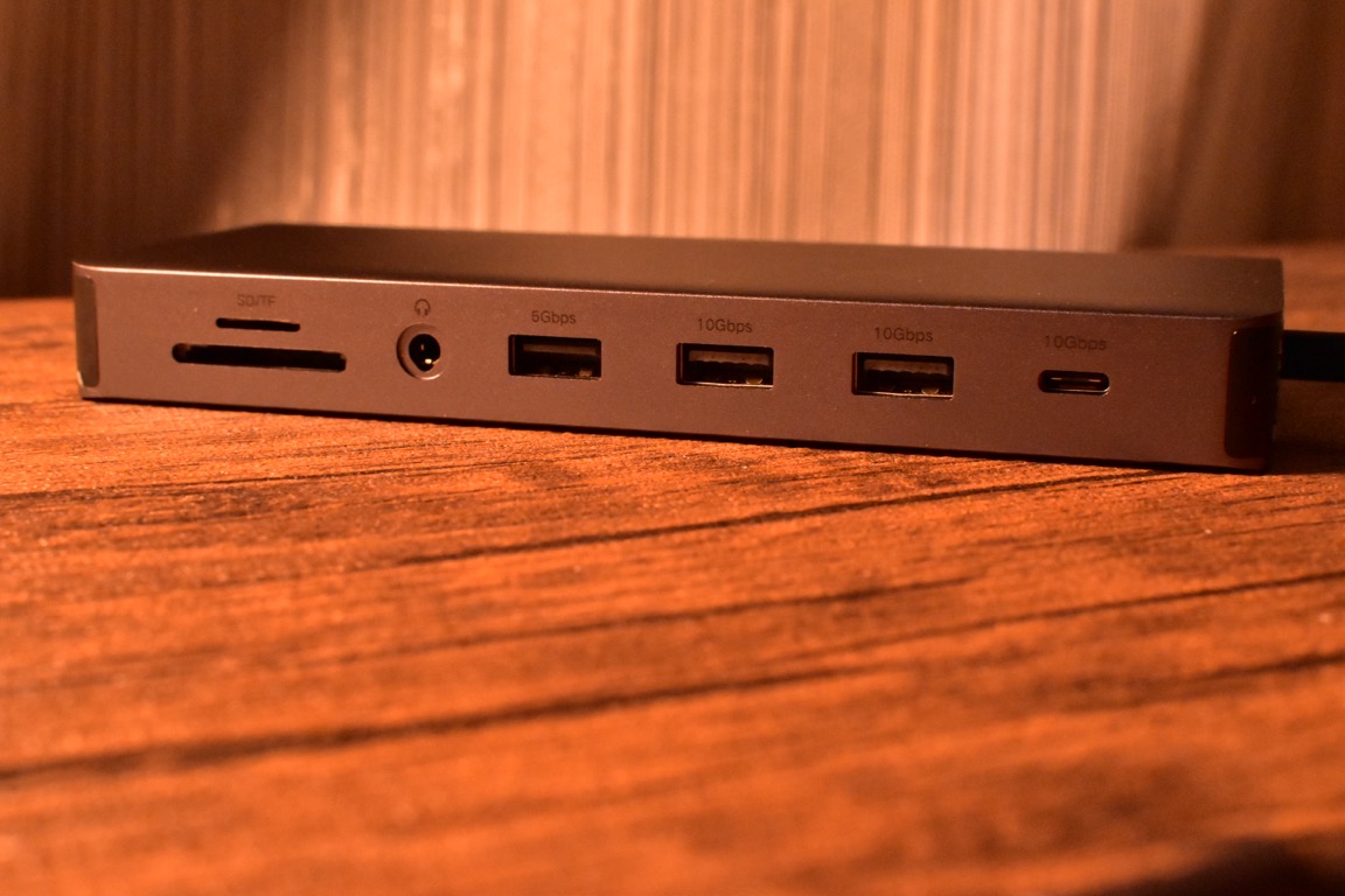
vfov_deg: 25.8
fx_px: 1961
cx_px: 672
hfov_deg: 37.9
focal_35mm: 52
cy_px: 448
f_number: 10
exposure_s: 1/30
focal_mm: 35
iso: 6400
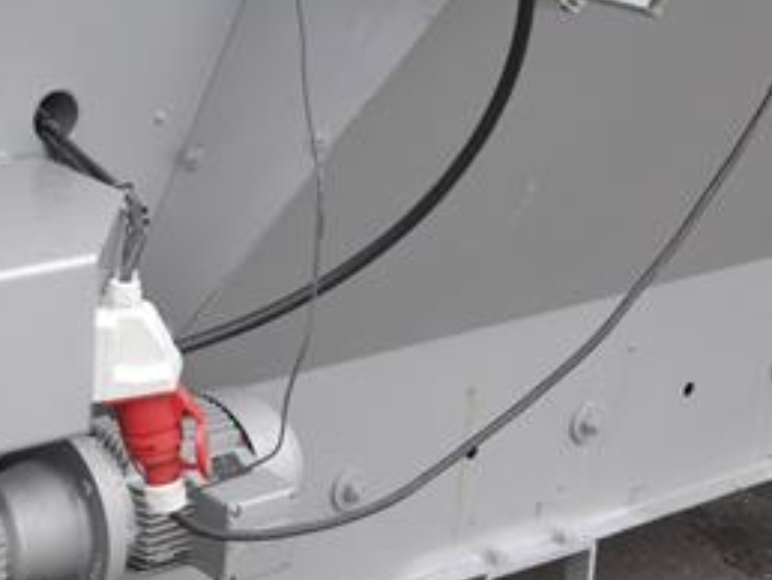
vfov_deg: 14.2
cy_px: 120
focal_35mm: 104
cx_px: -91
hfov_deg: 18.1
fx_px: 2322
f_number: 4.3
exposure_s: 1/100
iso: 160
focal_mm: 21
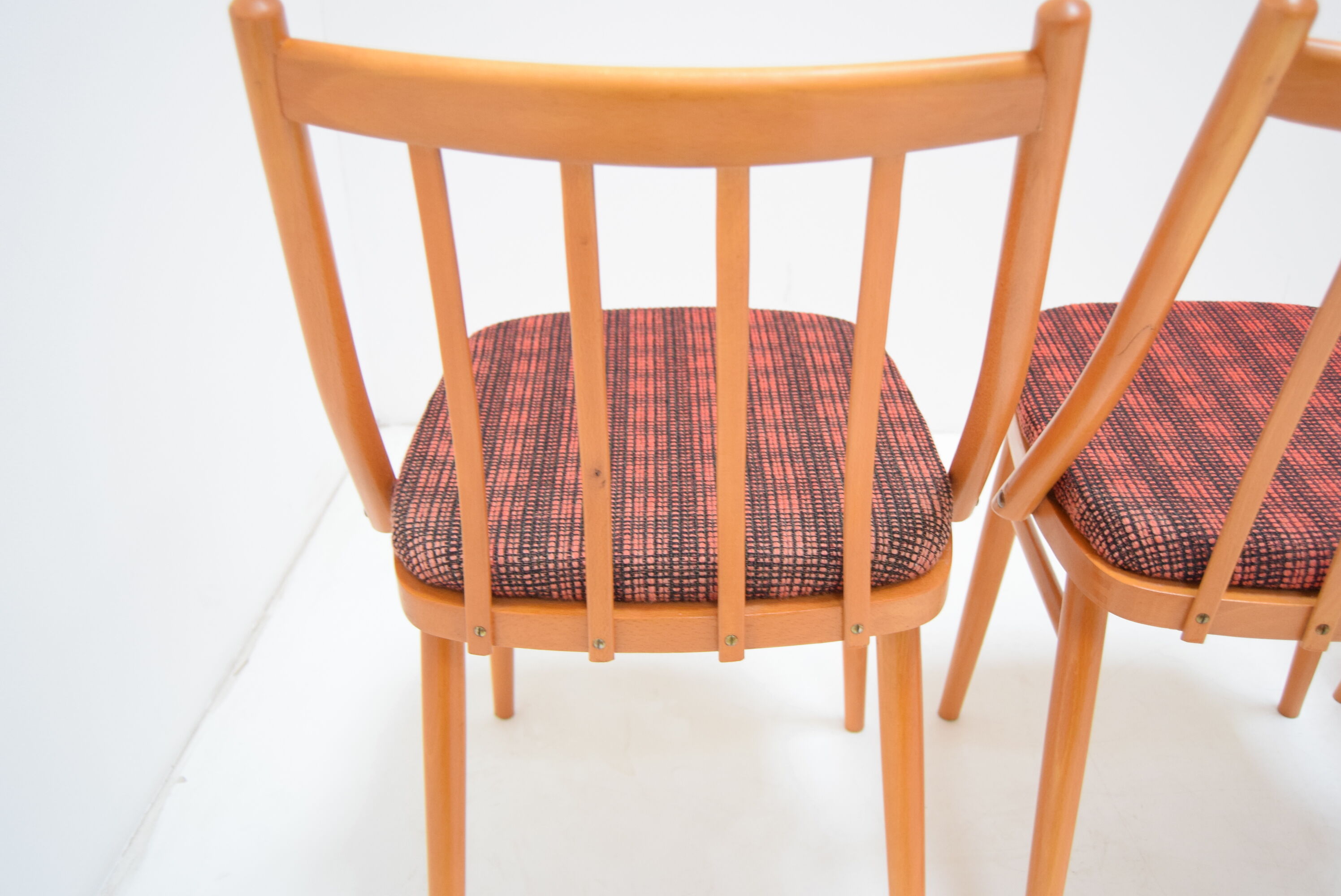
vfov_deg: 43.7
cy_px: 448
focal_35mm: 30
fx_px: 1118
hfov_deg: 61.9
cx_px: 670
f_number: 3.5
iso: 1600
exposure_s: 1/40
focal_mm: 20
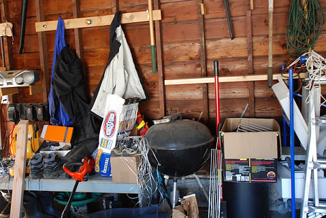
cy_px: 94
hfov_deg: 48.3
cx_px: 141
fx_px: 363
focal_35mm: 40
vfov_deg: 33.5
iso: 800
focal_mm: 22
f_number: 3.8
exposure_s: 1/40
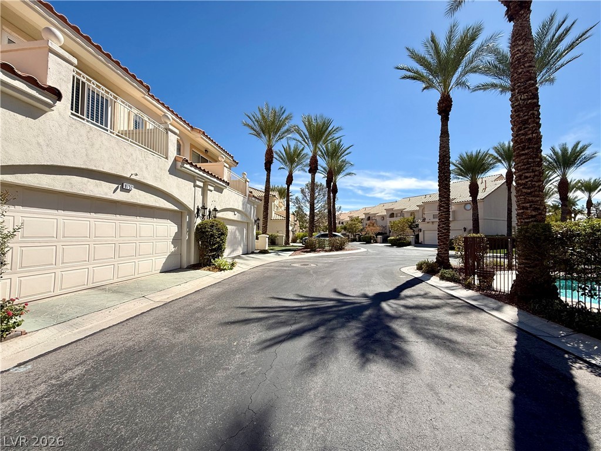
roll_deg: -0.5
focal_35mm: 14
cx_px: 300
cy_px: 226
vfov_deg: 85.7
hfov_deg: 102.1
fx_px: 243
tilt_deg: +2.8
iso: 50
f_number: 2.2
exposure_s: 1/1656
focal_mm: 2.22
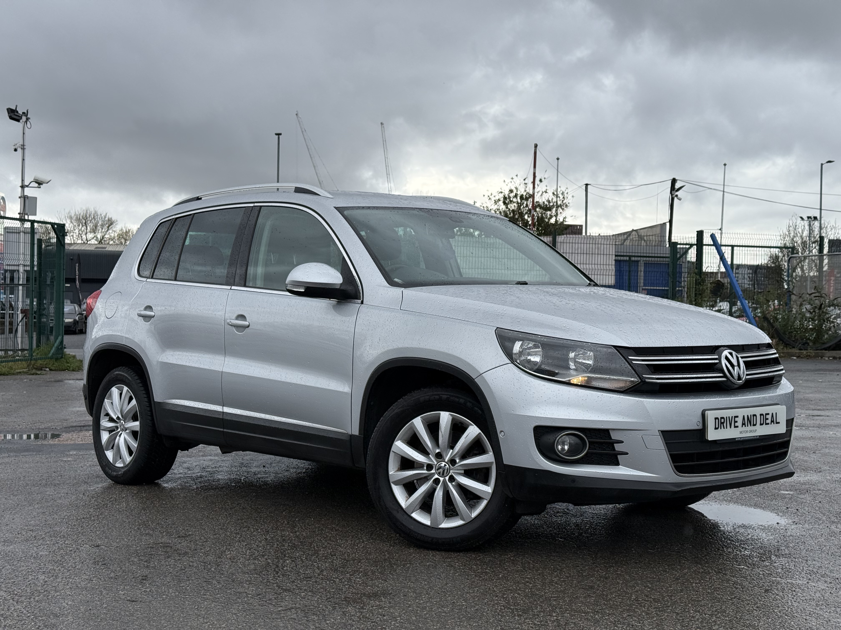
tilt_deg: +0.0
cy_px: 315
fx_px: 1166
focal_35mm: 48
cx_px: 420
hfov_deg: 39.7
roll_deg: -1.3
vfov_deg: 30.3
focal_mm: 6.76
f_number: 1.78
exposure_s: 1/1678
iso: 64
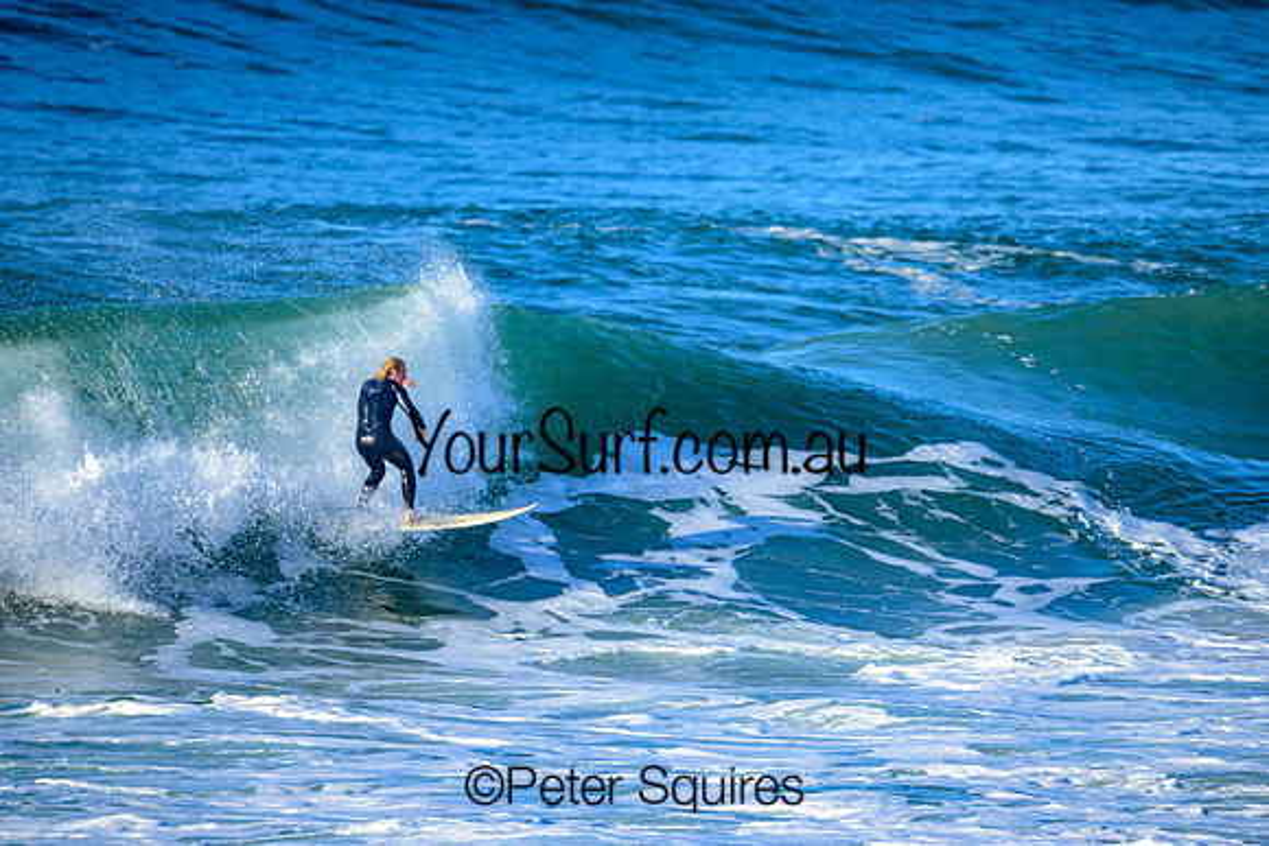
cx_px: 634
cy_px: 423
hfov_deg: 2.6
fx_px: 28205
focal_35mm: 800
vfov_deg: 1.7
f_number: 8
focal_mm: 800
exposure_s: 1/2000
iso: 720
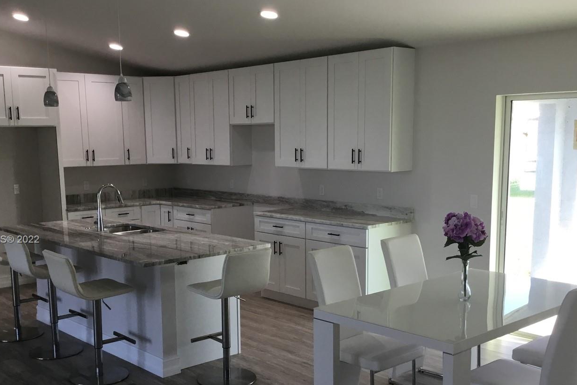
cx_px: 265
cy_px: 240
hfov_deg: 46.4
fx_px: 673
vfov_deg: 31.8
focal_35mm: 42
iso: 25
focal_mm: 3.3
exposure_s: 1/40
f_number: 2.4
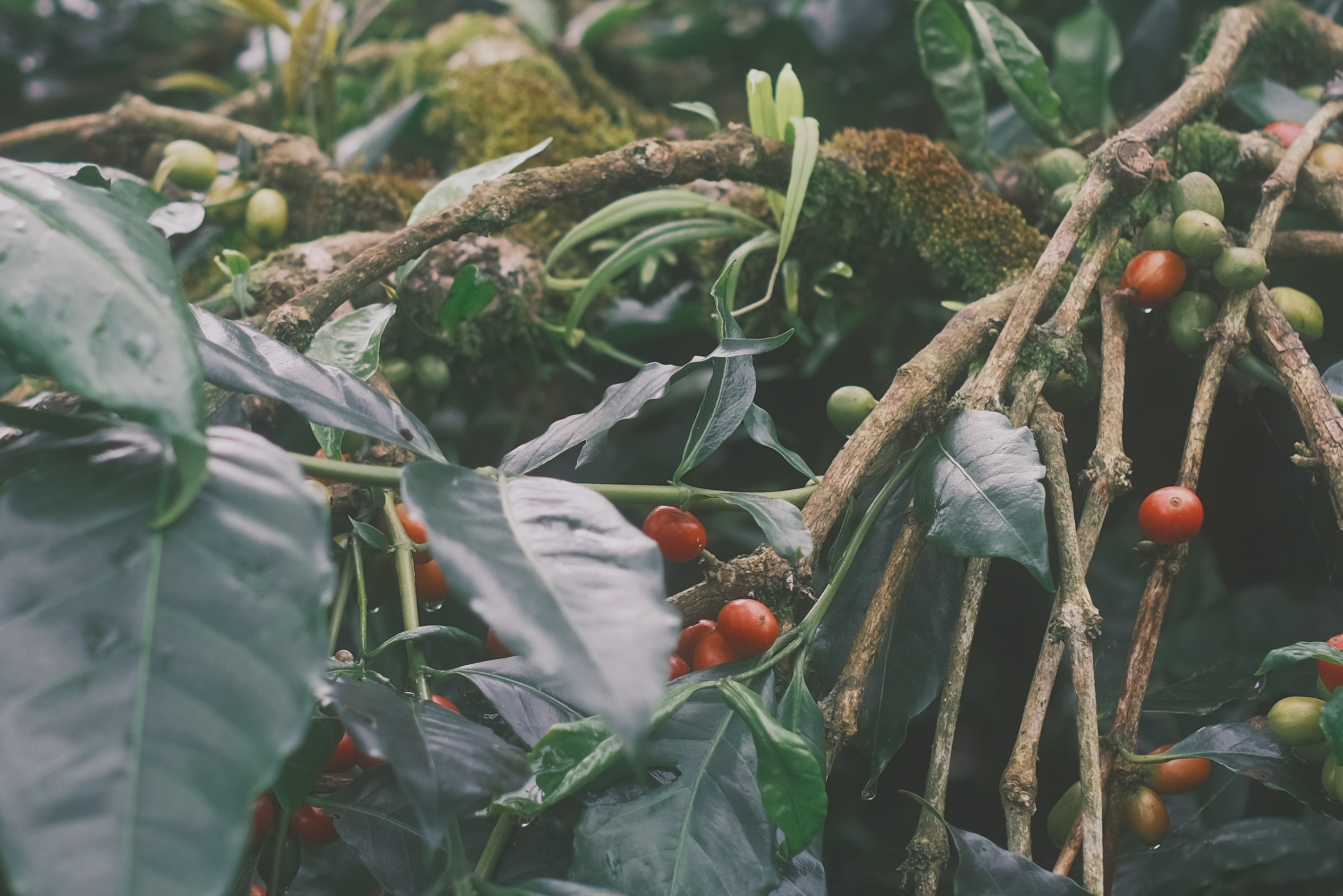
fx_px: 4066
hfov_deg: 18.7
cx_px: 478
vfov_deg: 12.6
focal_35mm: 109
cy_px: 552
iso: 160
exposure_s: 1/220
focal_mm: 30
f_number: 2.2
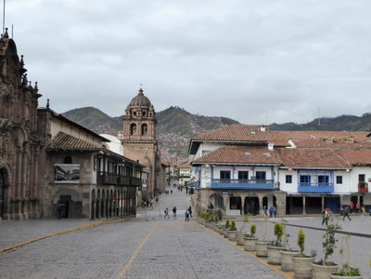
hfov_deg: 38.9
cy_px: 140
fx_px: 525
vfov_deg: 29.7
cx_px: 186
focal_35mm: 49
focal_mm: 8.4
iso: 200
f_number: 4
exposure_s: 1/250
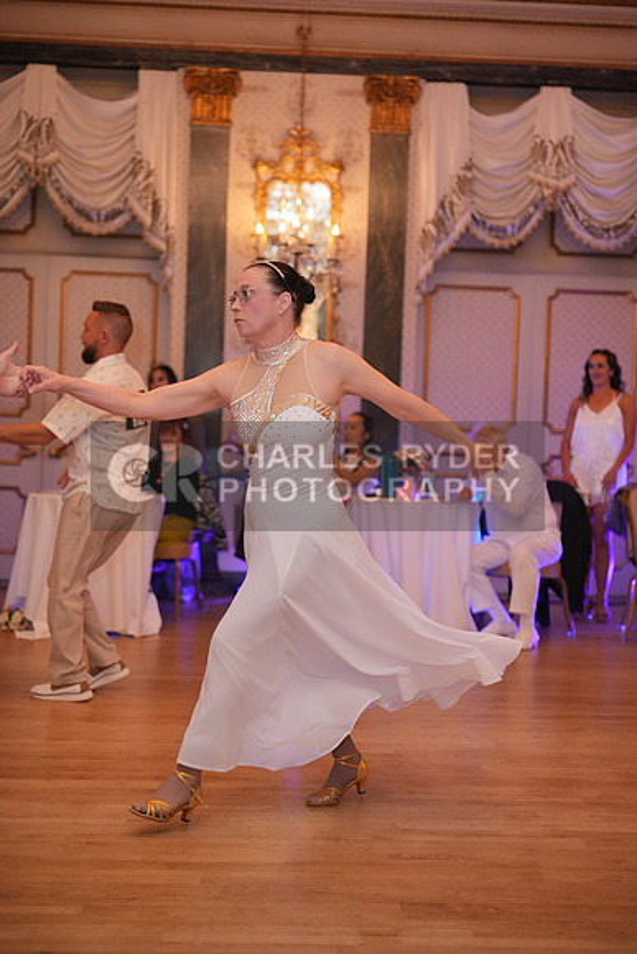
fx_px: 1326
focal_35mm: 50
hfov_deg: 27.0
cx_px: 318
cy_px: 477
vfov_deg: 39.6
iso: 5000
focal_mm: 50
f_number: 2
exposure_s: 1/250
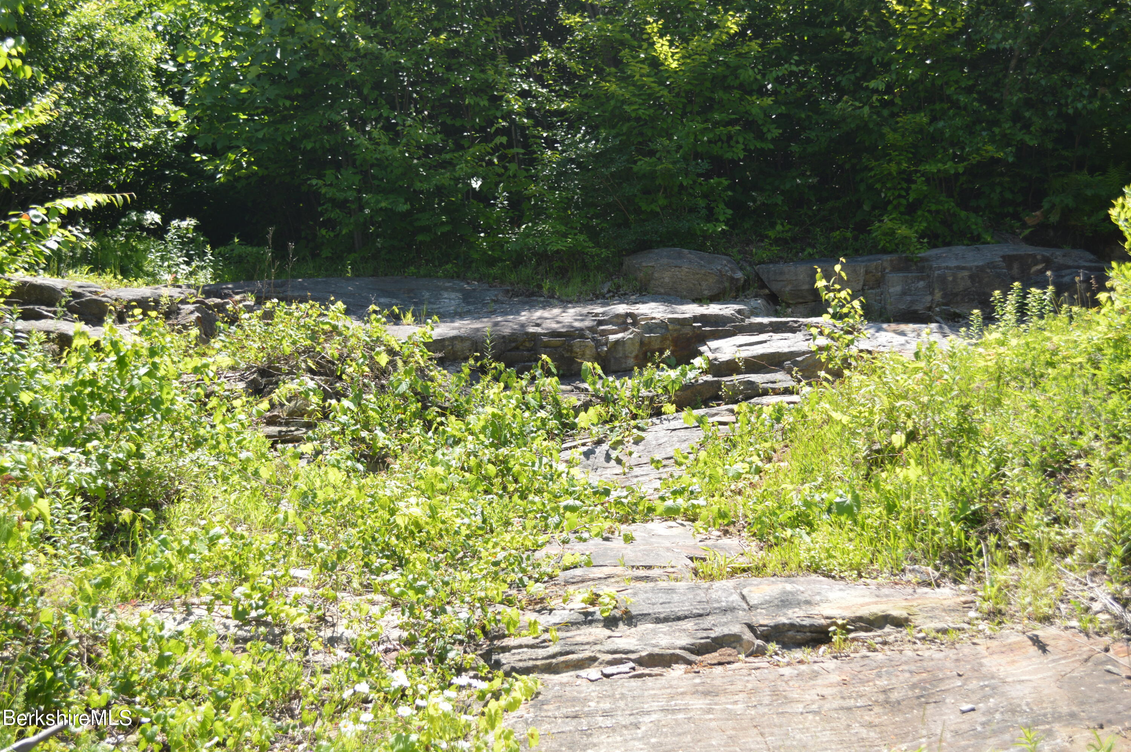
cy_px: 376
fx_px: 1506
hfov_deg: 41.1
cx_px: 566
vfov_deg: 28.0
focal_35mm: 48
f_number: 4.8
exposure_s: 1/160
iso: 100
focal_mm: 32
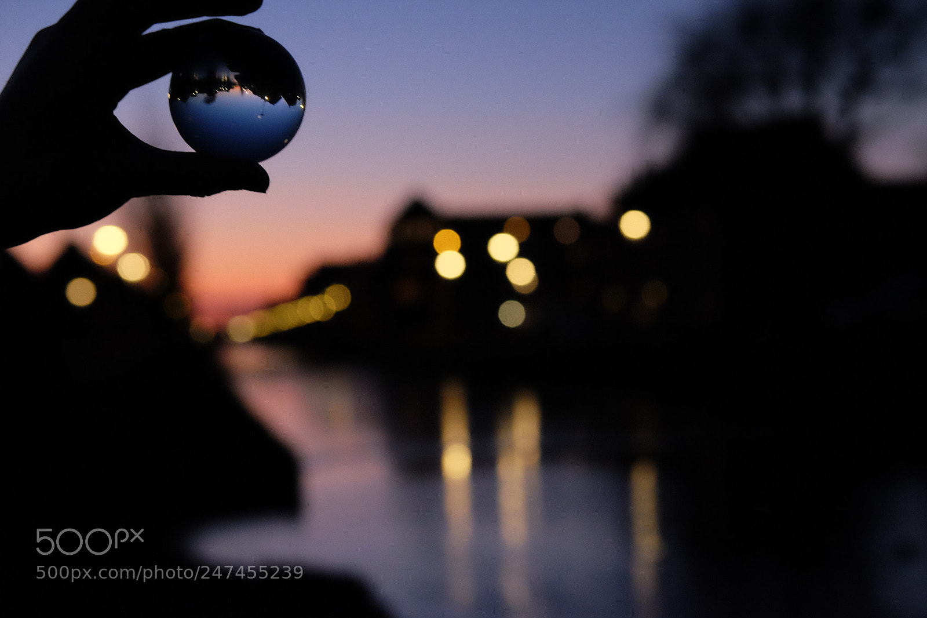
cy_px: 309
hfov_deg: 27.0
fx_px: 1931
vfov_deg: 18.2
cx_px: 464
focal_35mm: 75
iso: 6400
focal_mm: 50
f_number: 4
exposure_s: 1/140
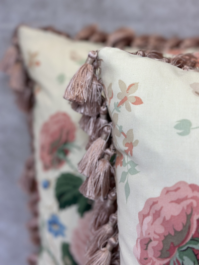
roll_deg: +0.8
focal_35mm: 48
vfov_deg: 39.7
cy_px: 132
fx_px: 368
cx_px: 100
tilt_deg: -17.1
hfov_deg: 30.3
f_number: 1.78
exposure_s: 1/377
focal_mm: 6.86
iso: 80
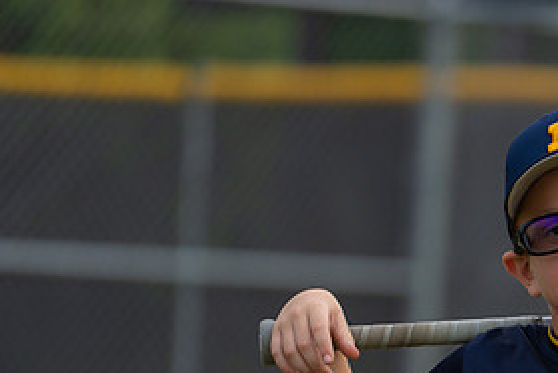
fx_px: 4606
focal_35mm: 297
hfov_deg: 6.9
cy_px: 356
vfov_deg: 4.6
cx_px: 564
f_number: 2.8
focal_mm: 142
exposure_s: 1/320
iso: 250
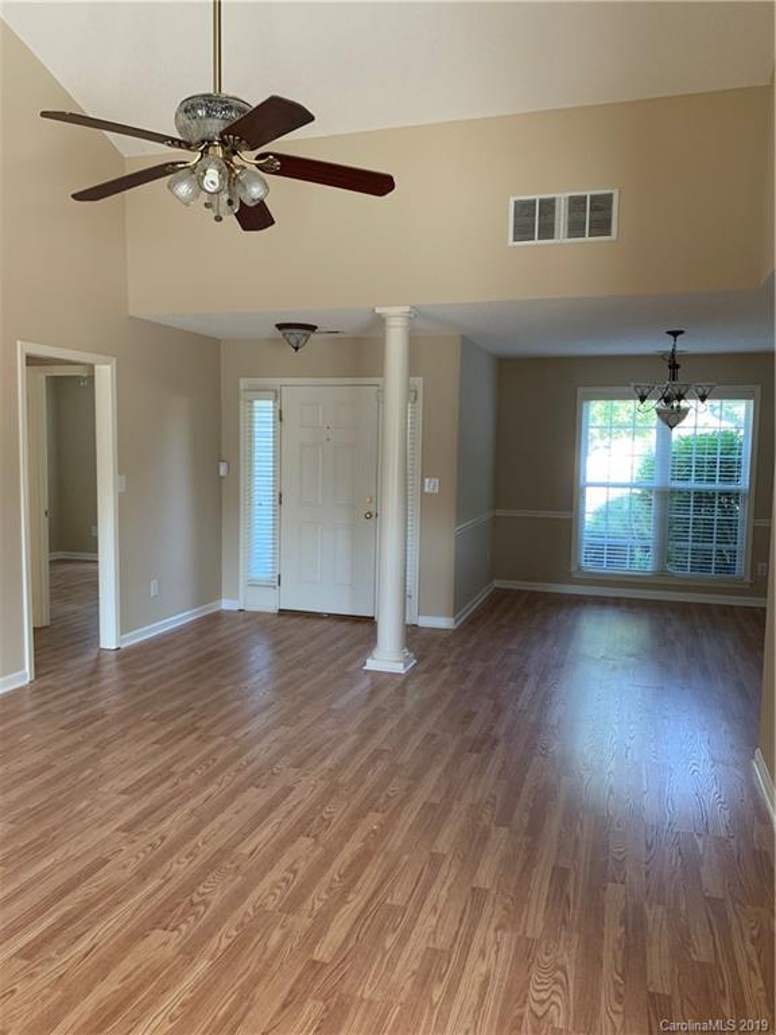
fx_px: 777
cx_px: 388
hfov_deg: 53.1
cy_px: 518
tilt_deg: -6.2
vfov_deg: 67.3
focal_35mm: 26
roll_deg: -0.5
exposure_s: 1/60
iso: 125
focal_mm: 4.25
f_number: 1.8
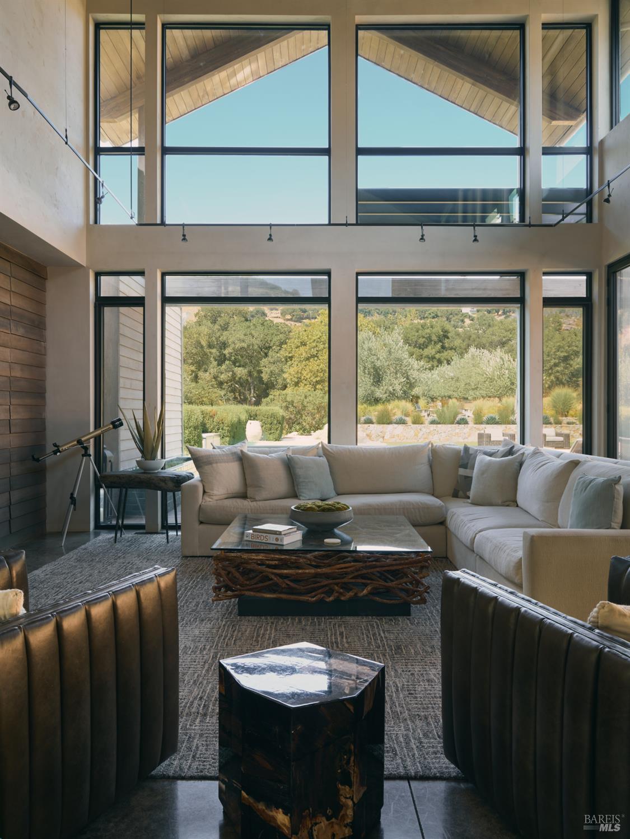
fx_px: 606
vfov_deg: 69.4
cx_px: 315
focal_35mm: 25
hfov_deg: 54.9
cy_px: 420
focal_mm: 32
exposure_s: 1/6
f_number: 11
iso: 80
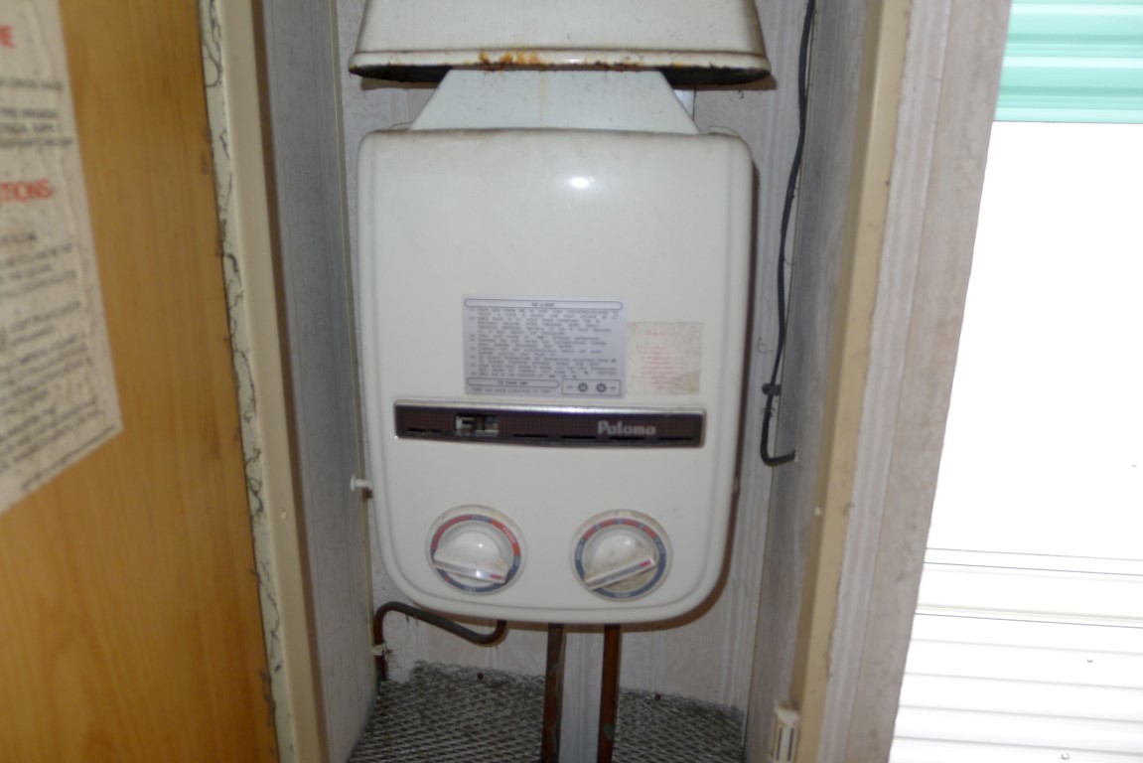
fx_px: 762
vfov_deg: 53.2
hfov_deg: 73.7
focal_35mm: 24
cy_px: 382
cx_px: 572
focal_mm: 5.1
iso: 100
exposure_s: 1/60
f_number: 2
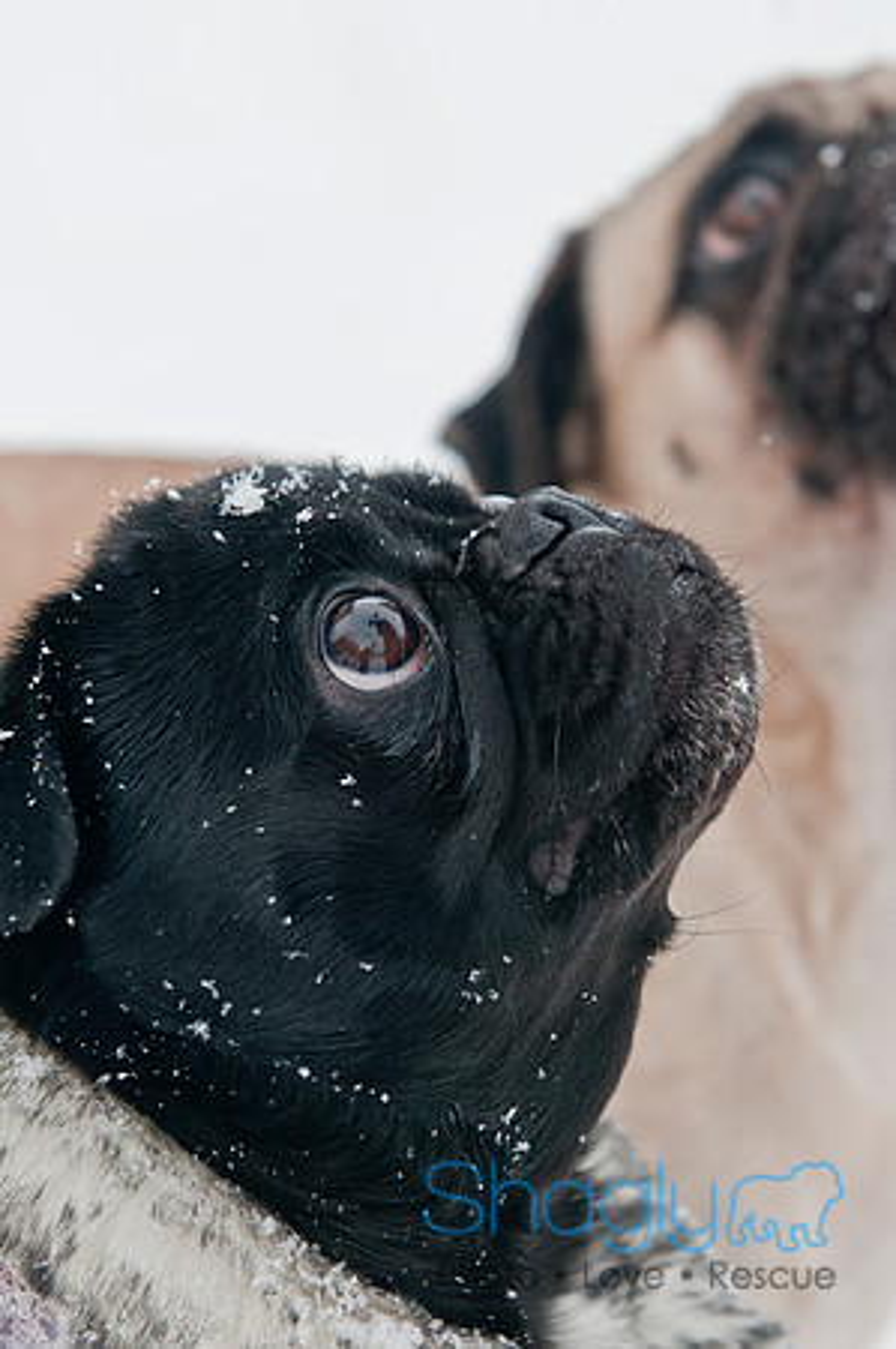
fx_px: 6286
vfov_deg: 12.2
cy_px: 674
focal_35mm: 168
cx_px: 448
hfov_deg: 8.2
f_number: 5.6
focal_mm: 112
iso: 200
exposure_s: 1/640
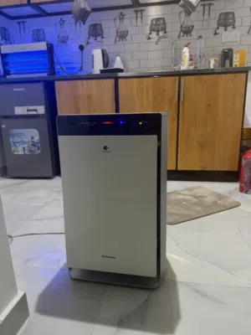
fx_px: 232
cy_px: 168
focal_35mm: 24
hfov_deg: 56.8
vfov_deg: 71.6
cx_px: 126
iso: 250
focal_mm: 6.76
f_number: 1.78
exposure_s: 1/50
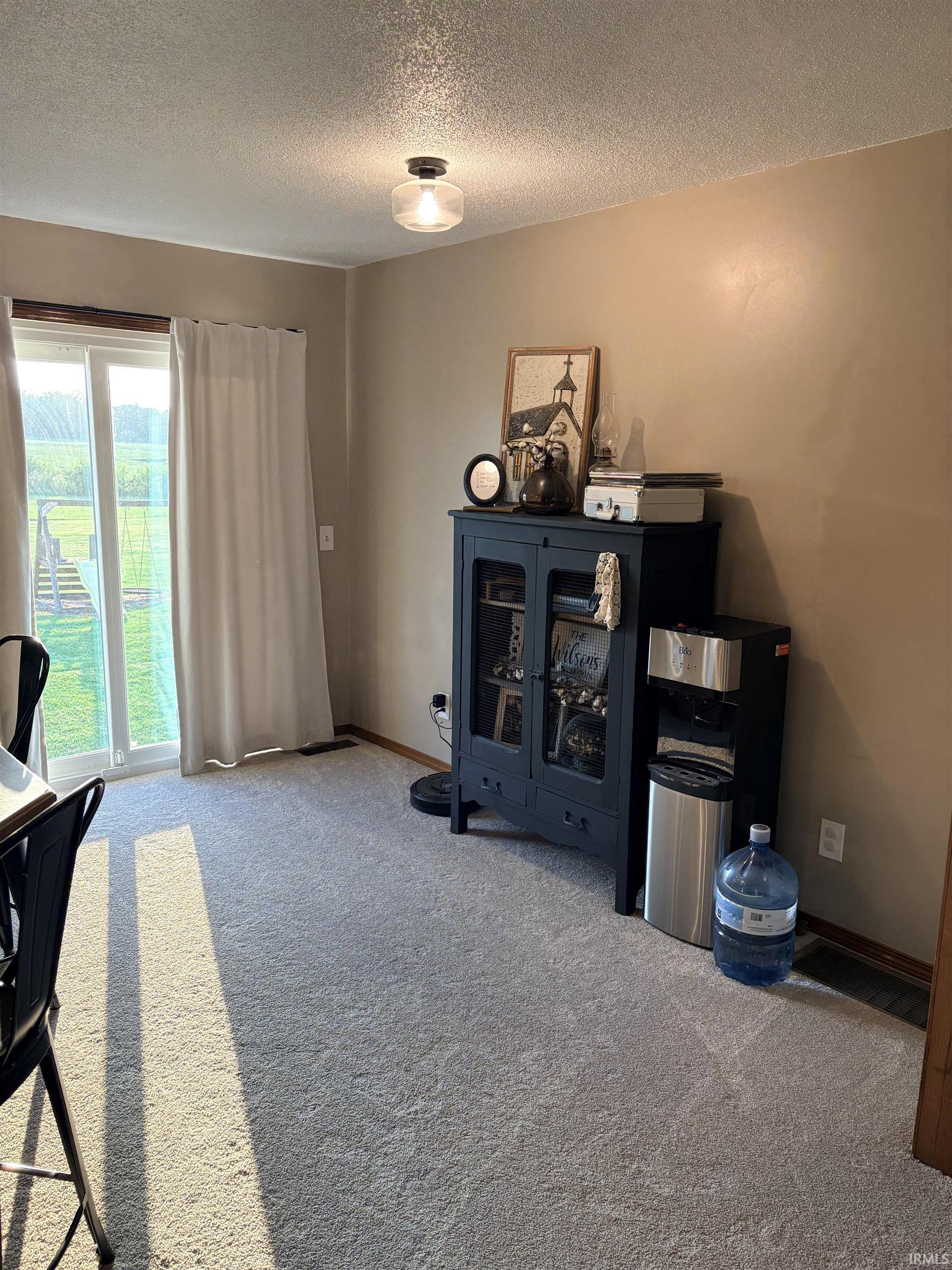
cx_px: 476
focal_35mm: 26
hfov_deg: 53.1
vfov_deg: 67.3
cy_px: 635
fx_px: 953
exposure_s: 1/120
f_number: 1.6
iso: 160
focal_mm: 5.96
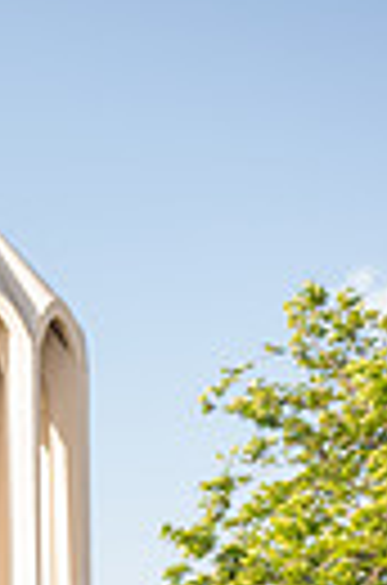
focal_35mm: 111
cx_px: -266
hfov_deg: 11.5
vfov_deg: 16.5
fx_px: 1799
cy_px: 918
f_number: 4
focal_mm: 32
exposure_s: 1/160
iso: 80
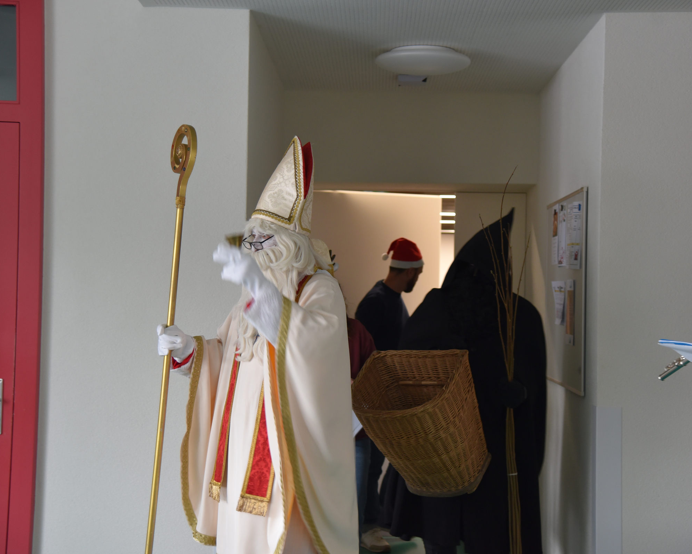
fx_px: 1270
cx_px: 364
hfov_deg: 30.5
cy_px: 277
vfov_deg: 24.6
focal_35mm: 62
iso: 1250
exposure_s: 1/60
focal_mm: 55
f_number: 4
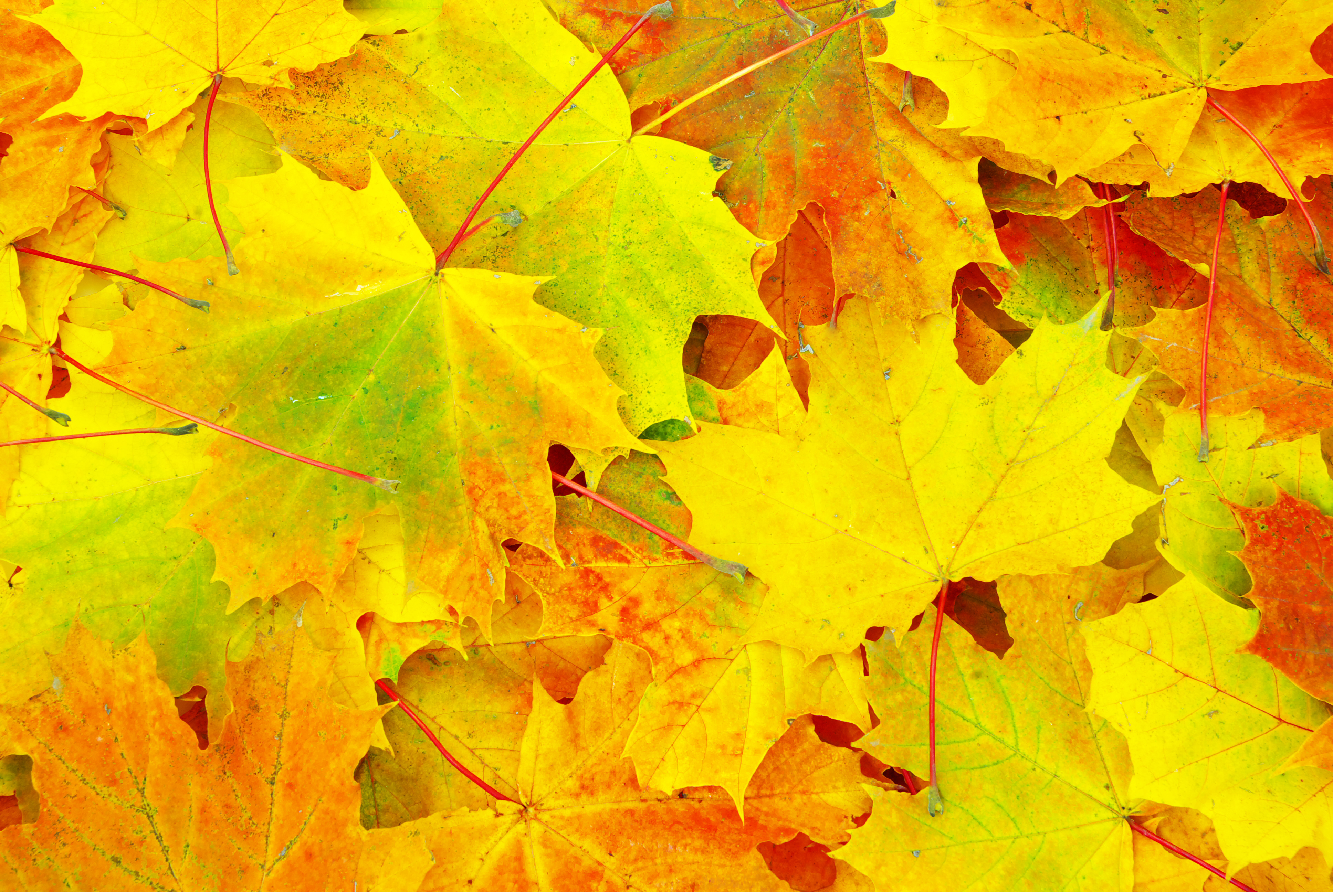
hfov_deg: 27.0
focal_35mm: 75
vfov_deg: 18.2
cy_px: 446
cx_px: 666
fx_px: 2780
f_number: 13
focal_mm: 50
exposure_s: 2
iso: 100
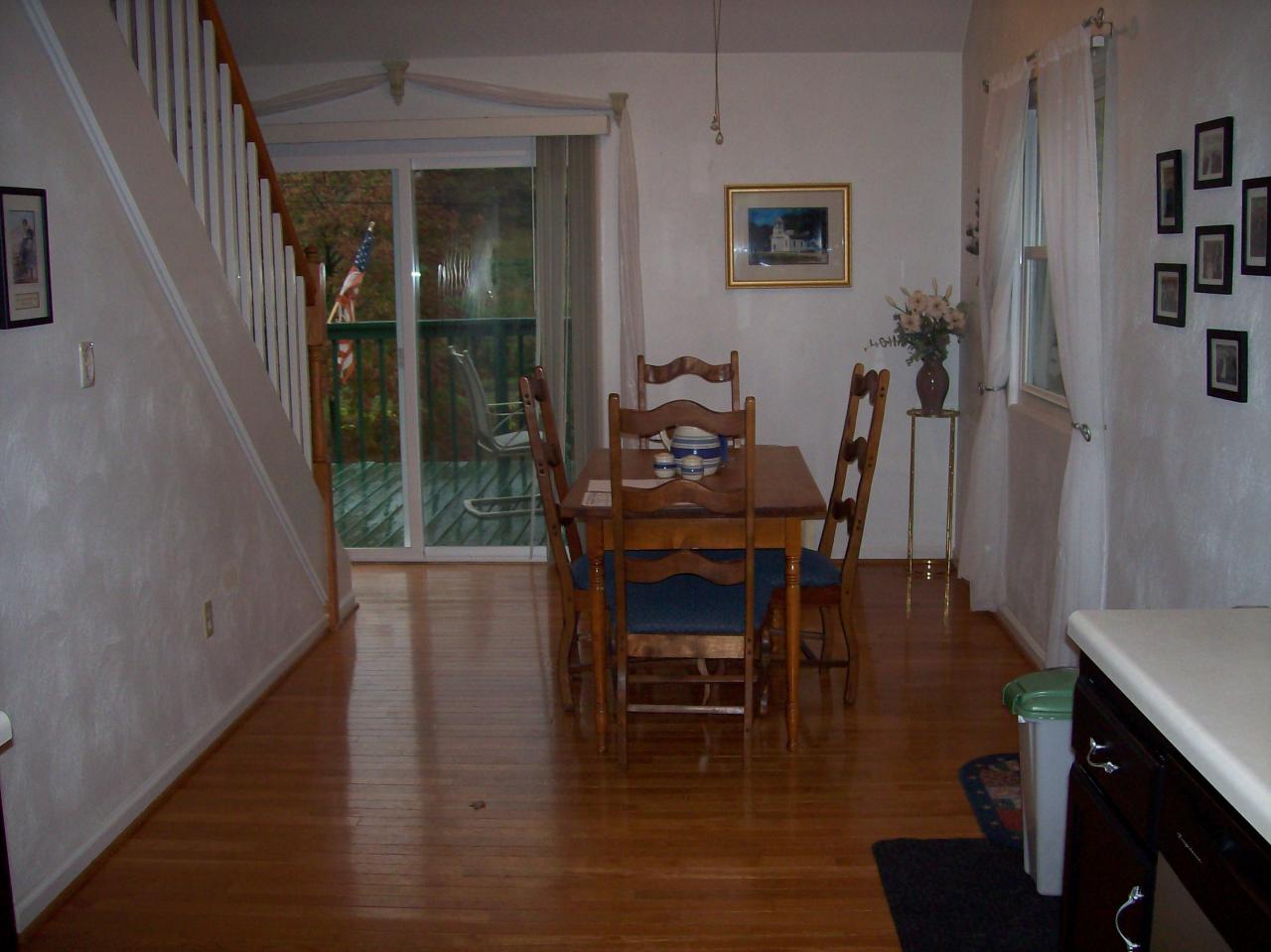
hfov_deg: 51.4
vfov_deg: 39.6
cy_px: 476
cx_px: 636
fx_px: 1321
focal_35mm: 36
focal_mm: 6
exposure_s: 1/64
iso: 80
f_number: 2.7
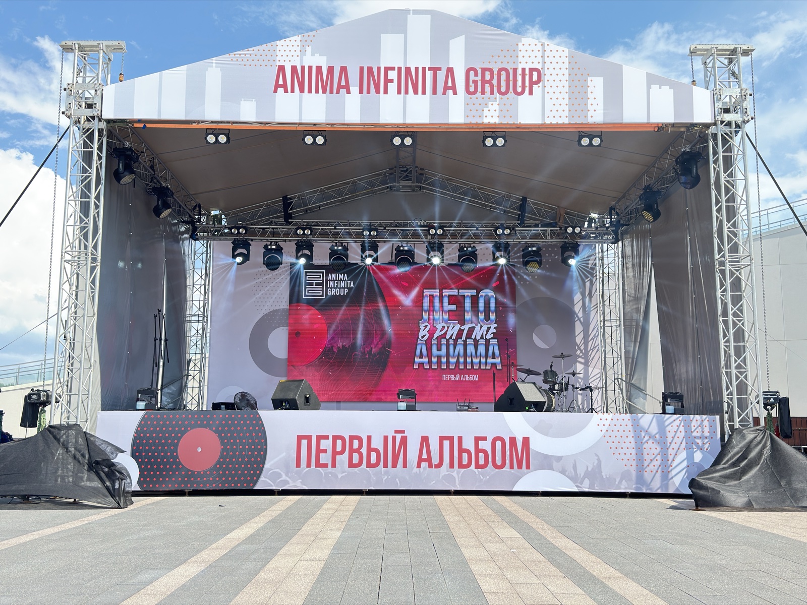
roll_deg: -0.2
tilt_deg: +9.0
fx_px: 839
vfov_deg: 39.7
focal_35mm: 36
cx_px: 404
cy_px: 302
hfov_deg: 51.4
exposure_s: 1/1233
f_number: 1.78
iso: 100
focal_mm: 6.76
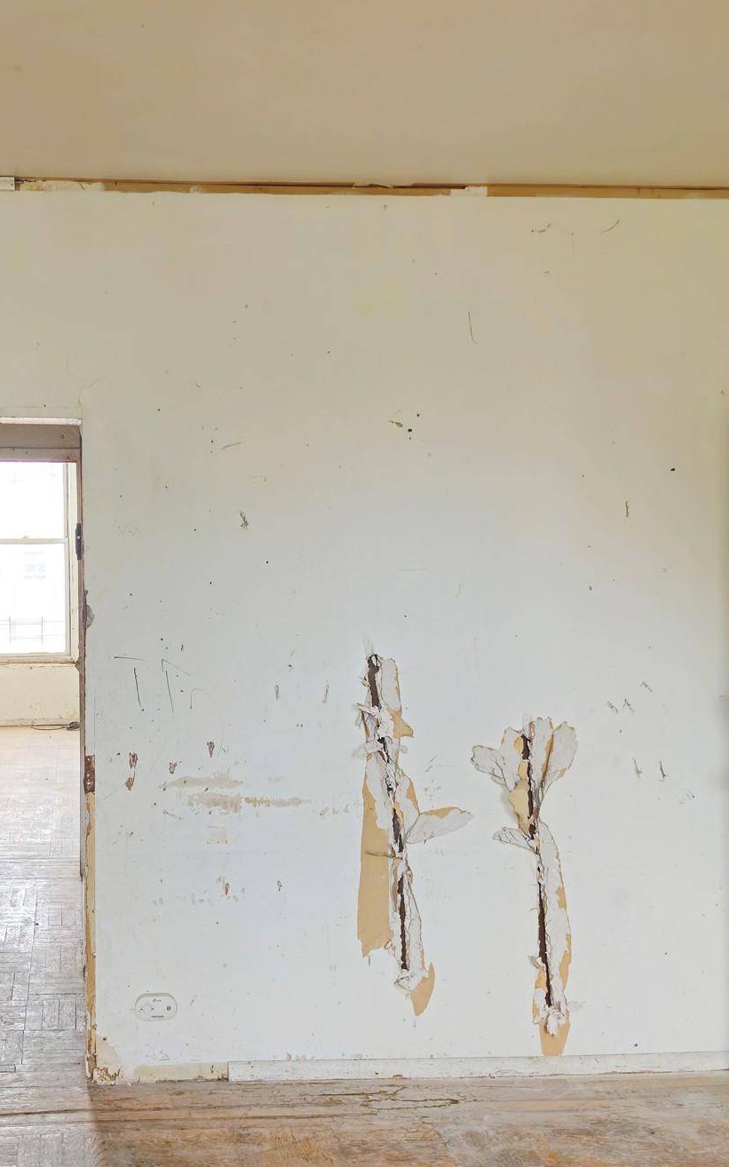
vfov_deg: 51.5
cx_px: 196
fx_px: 1208
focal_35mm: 38
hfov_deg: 33.0
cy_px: 616
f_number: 1.8
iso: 125
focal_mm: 5.54
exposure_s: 1/60
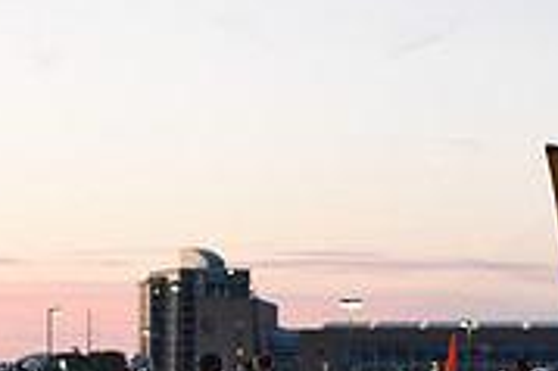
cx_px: 156
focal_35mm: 162
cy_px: 588
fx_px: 2509
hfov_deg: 12.7
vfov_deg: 8.2
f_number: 2
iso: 2500
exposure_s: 1/400
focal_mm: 50
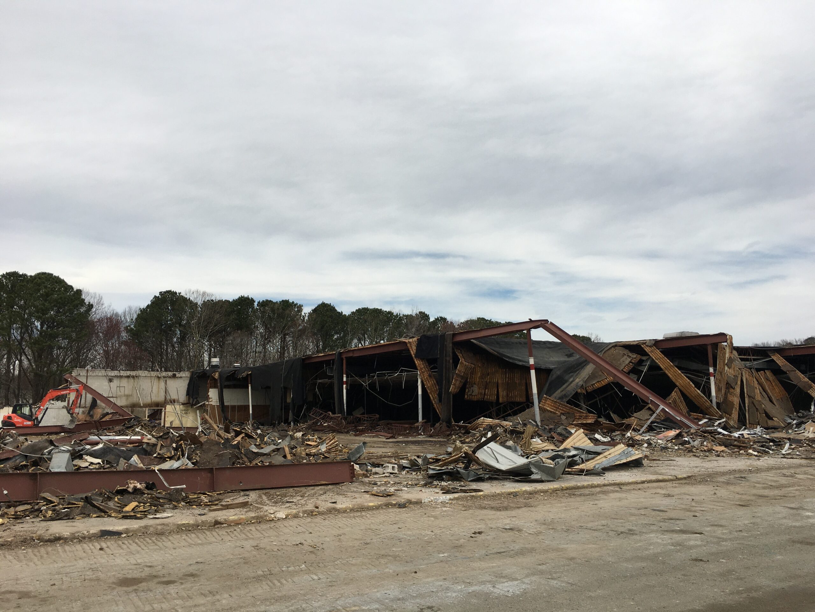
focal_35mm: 29
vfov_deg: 48.2
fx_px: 683
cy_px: 306
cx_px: 408
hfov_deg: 61.7
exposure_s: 1/1923
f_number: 2.2
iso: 25
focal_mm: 4.15
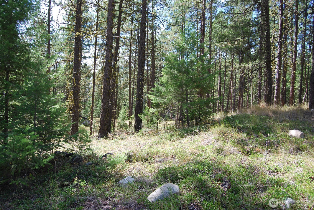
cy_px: 105
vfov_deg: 48.0
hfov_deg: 67.3
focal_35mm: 27
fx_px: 236
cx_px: 157
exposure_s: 1/125
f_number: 5.6
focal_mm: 18
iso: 100
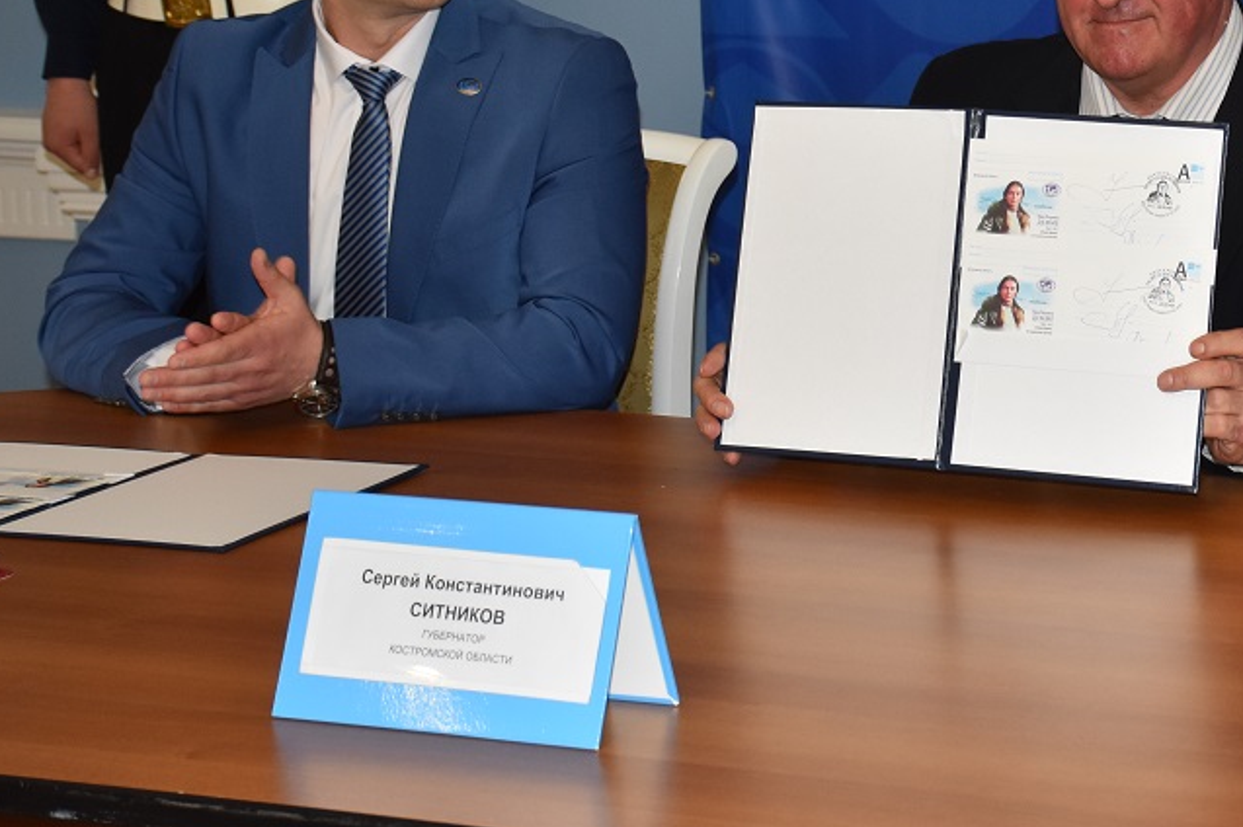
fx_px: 3414
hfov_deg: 20.2
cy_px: 109
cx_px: 1114
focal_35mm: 99
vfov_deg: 13.7
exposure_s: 1/100
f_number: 5
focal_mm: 35
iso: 800
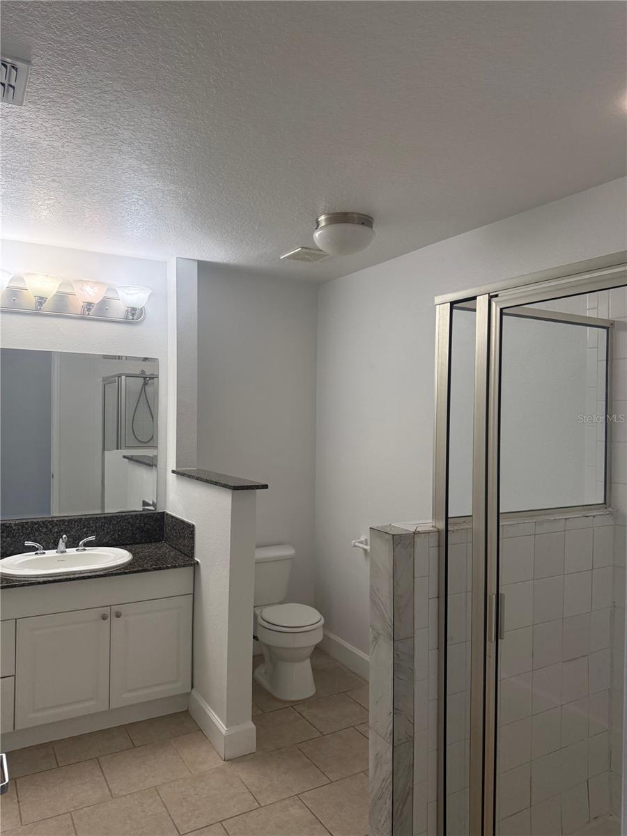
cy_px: 418
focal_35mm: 24
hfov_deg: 56.8
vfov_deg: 71.6
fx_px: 580
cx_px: 314
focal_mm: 6.76
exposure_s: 1/156
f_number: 1.78
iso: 200
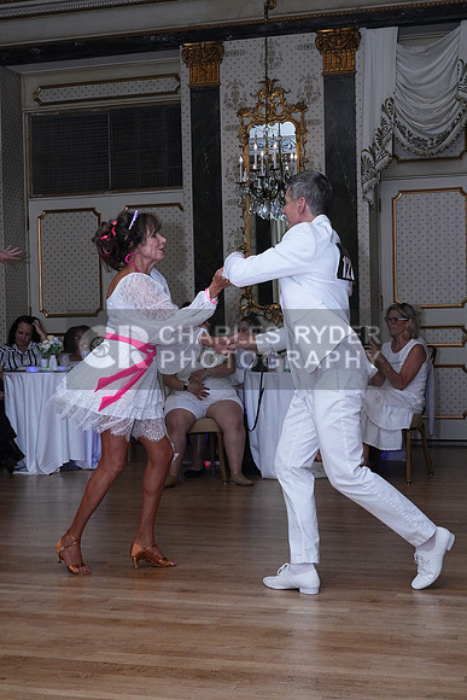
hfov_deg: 25.5
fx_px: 1031
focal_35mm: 53
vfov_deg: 37.5
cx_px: 234
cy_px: 350
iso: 5000
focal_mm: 53
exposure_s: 1/200
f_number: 13
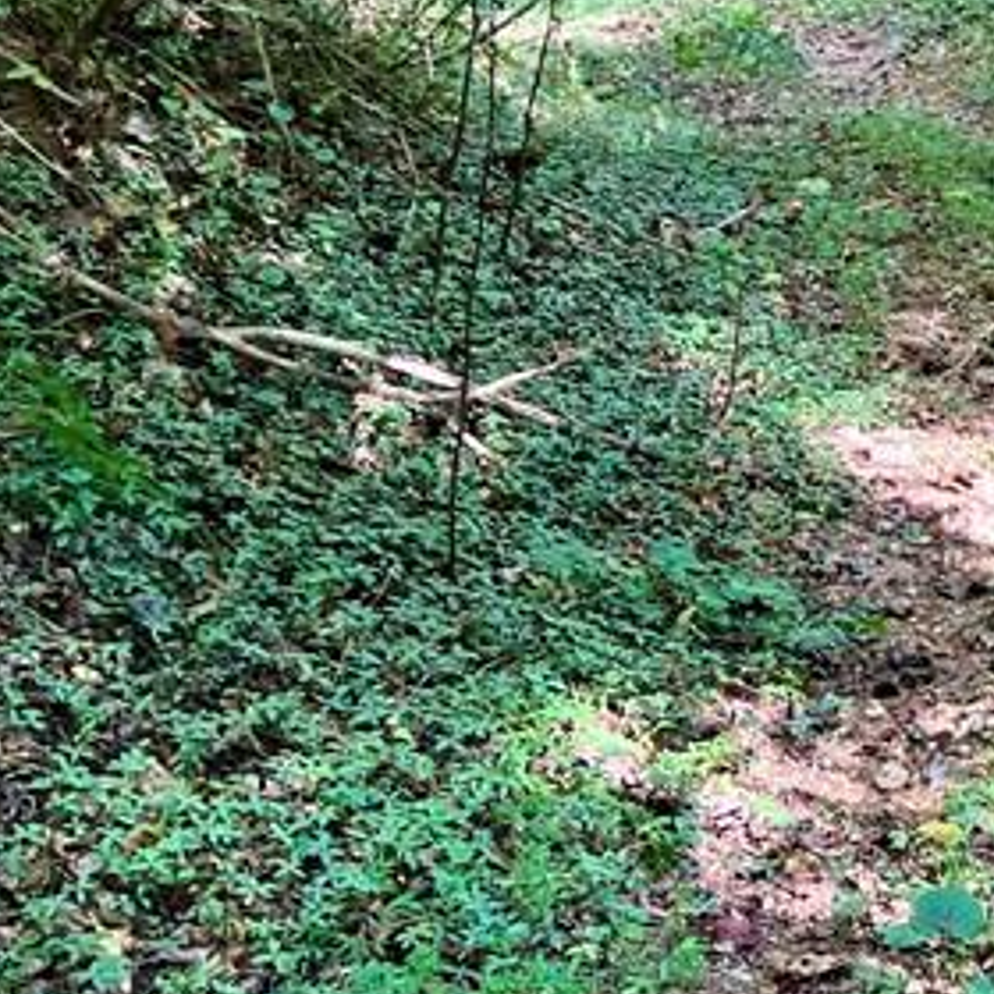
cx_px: 1172
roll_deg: -2.0
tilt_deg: -24.2
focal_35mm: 84
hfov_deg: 19.5
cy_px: 312
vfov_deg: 20.6
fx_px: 2729
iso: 100
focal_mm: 5.7
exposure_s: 1/121
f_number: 1.5
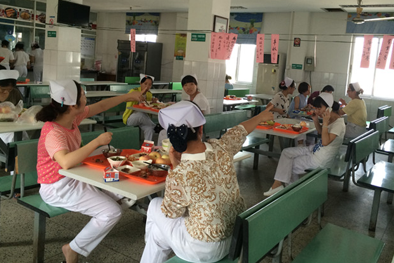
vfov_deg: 38.6
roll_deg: -4.4
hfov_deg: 55.7
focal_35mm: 34
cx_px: 219
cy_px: 98
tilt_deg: -6.1
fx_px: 372
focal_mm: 4.15
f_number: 2.2
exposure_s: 1/30
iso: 50
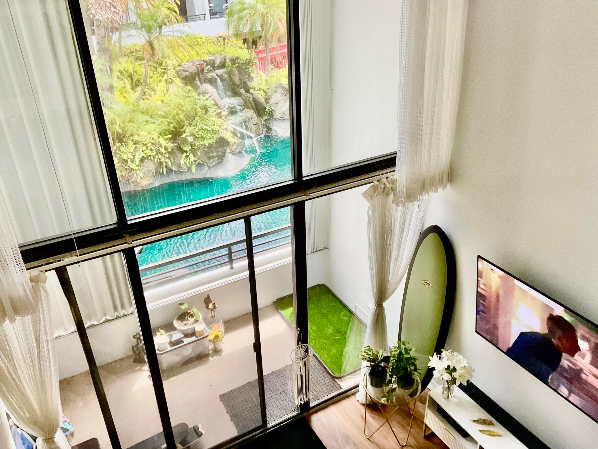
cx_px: 299
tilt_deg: -29.9
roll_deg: +1.7
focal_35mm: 29
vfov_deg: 48.2
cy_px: 224
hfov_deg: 61.7
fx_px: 501
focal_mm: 3
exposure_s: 1/60
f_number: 1.8
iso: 80
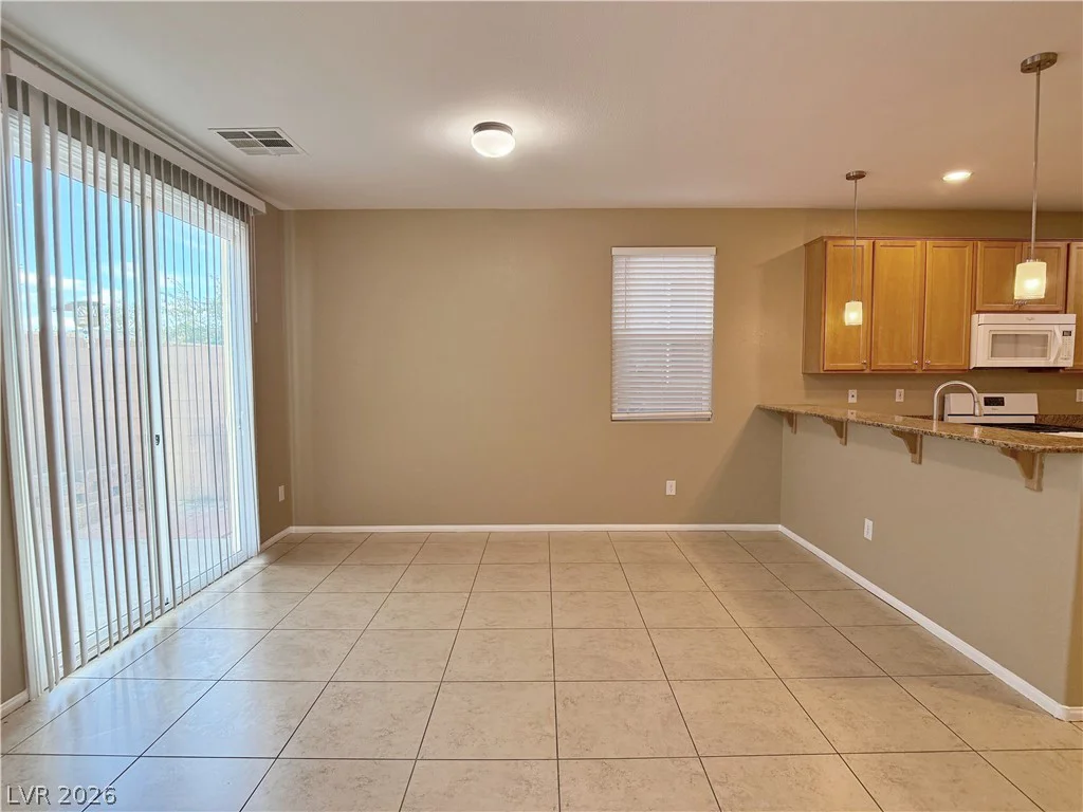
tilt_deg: -2.7
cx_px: 542
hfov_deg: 71.6
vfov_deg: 56.8
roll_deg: +1.3
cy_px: 406
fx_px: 751
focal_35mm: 24
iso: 200
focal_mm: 6.76
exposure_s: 1/228
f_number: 1.78
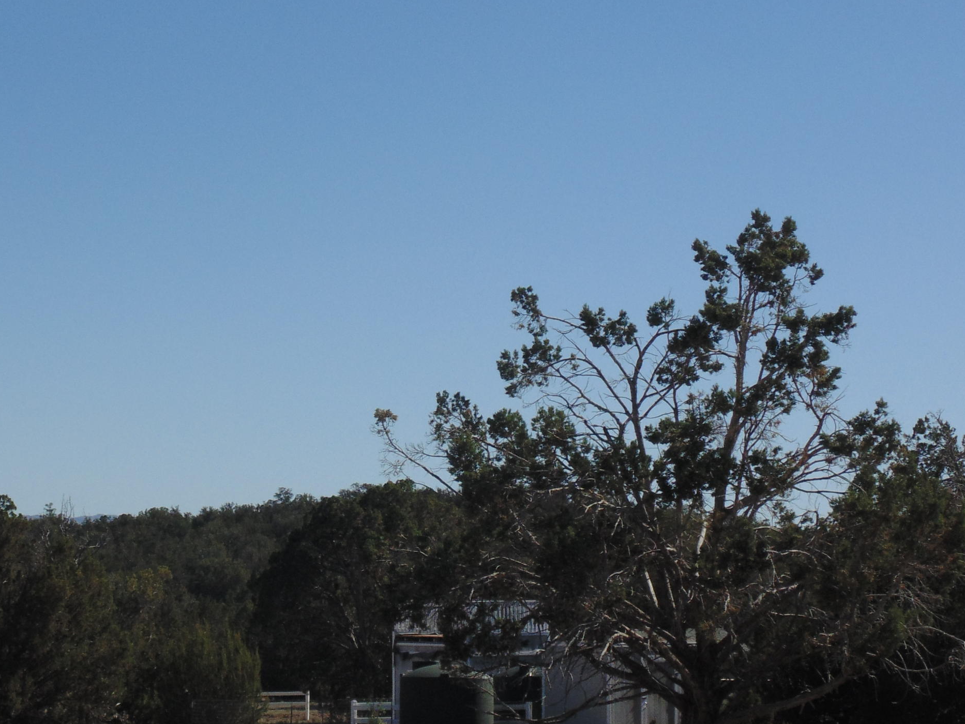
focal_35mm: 127
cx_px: 258
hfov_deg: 15.5
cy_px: 527
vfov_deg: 11.6
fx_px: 3541
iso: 80
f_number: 4.3
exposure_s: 1/1000
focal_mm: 14.1
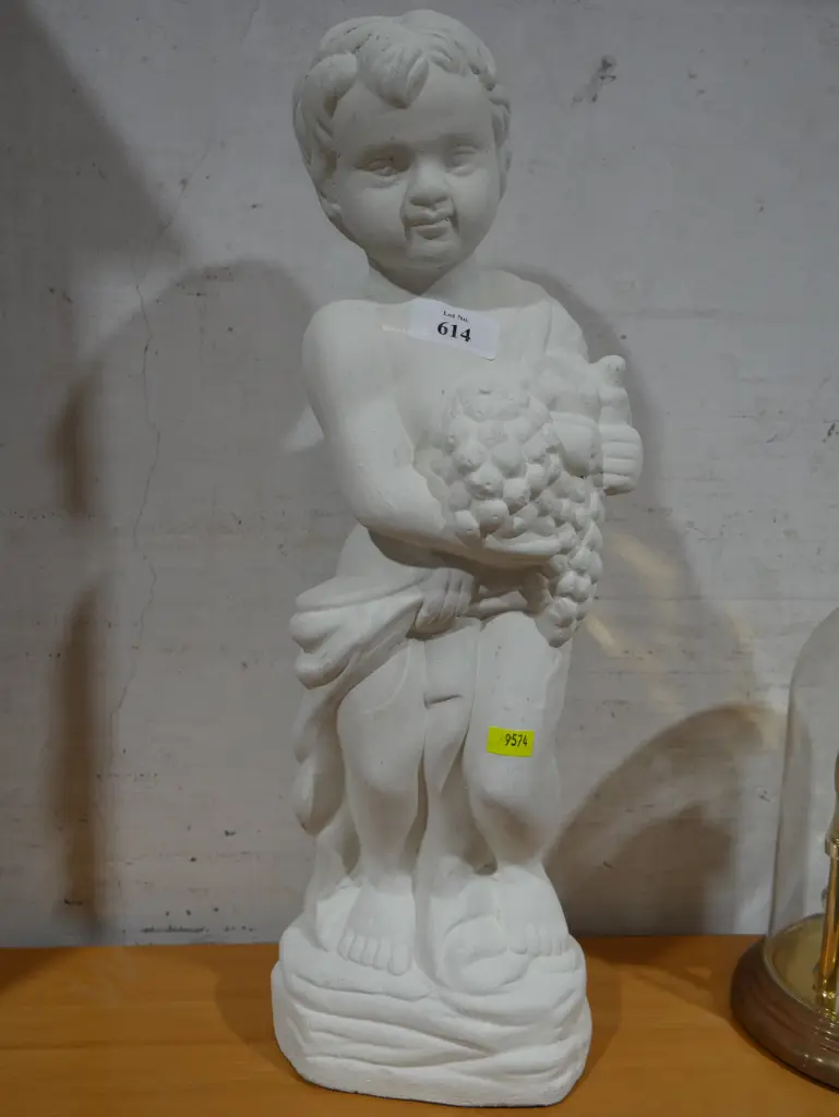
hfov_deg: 36.0
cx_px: 420
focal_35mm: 40
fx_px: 1292
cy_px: 558
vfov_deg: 46.8
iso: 320
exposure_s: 1/60
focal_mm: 20
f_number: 4.4
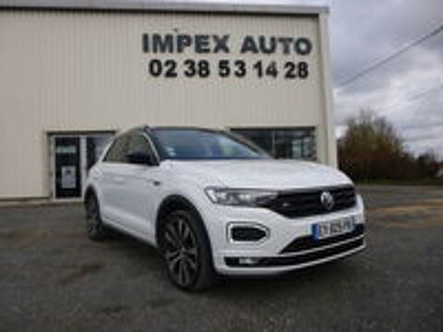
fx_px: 320
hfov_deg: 69.4
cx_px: 222
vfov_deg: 54.9
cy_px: 166
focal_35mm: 25
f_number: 3.1
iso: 100
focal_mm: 4.5
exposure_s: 1/400
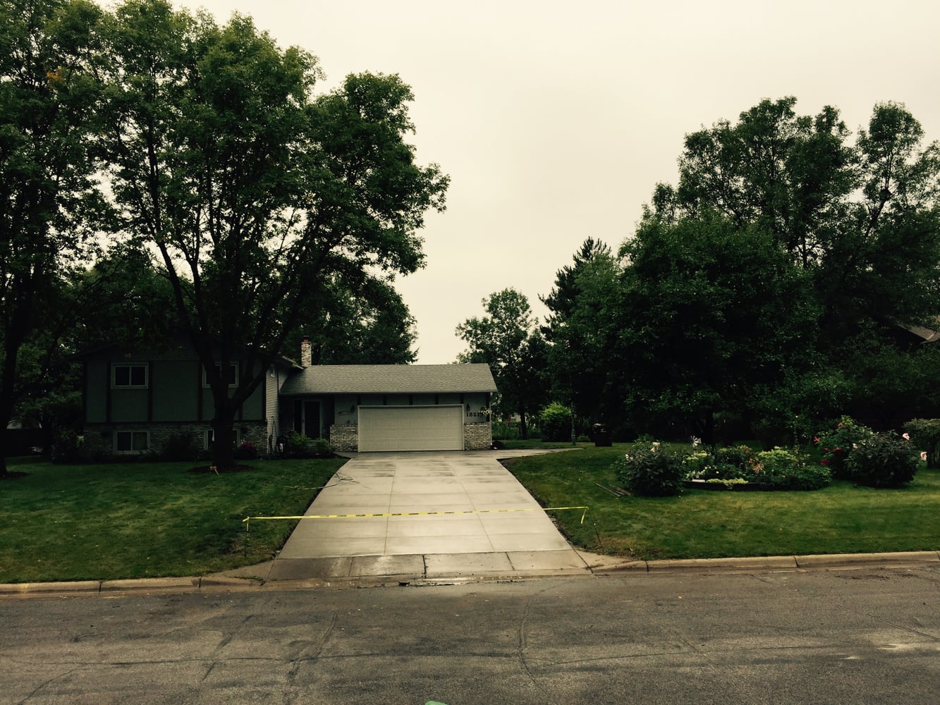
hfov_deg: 61.7
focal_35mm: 29
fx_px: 788
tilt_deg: +4.3
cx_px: 470
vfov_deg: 48.2
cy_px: 352
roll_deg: +0.6
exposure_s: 1/549
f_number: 2.2
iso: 32
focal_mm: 4.15
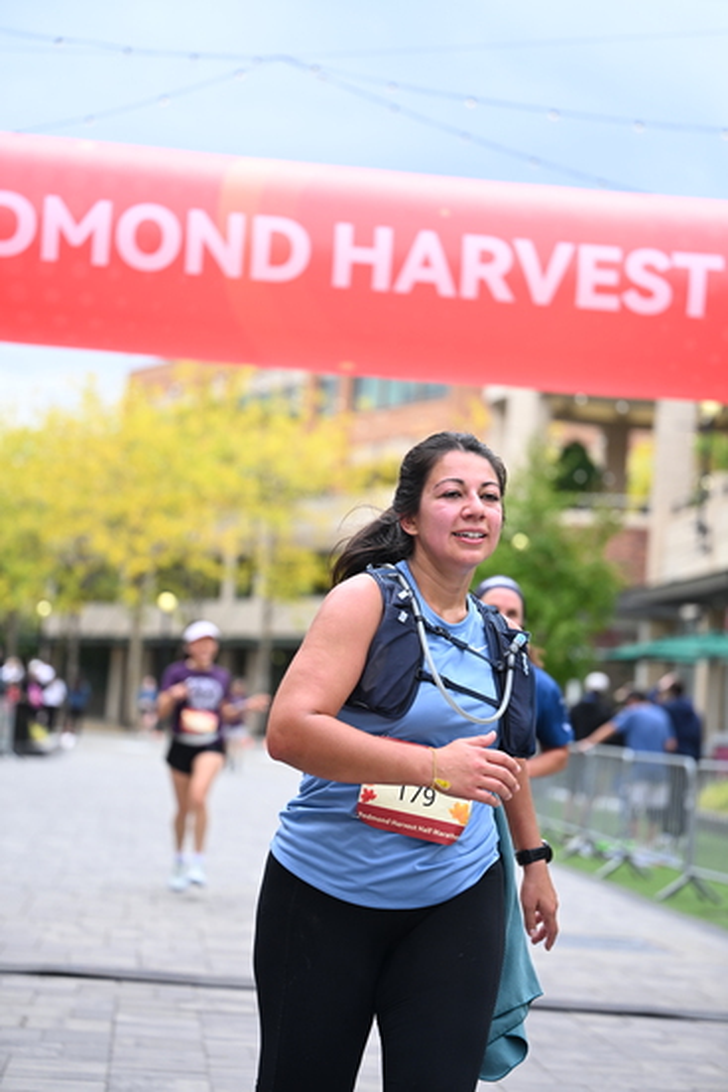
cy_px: 546
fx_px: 2334
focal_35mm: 77
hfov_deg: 17.7
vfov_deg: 26.3
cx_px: 364
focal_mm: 77
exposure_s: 1/2000
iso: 640
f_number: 2.8
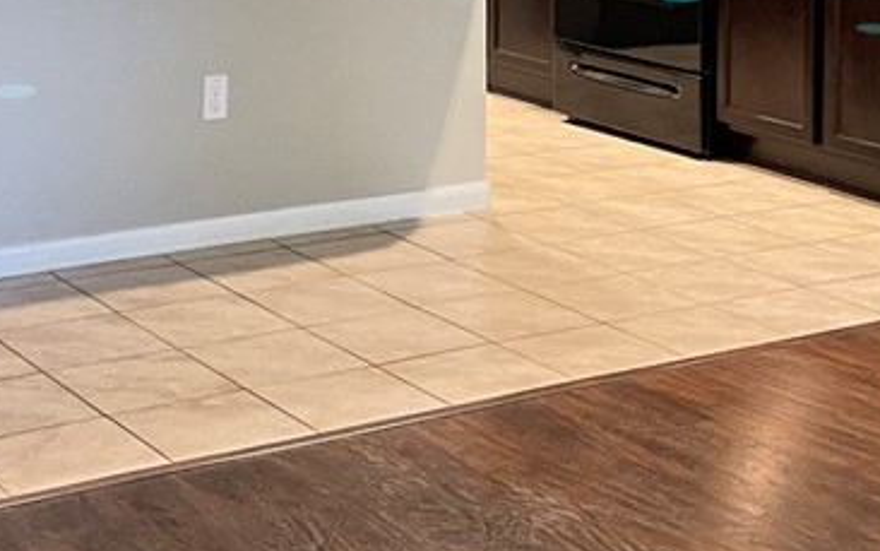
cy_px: -326
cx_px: 445
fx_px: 1847
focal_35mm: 77
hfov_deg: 26.8
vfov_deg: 15.4
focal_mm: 4.2
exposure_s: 1/30
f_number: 1.6
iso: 500
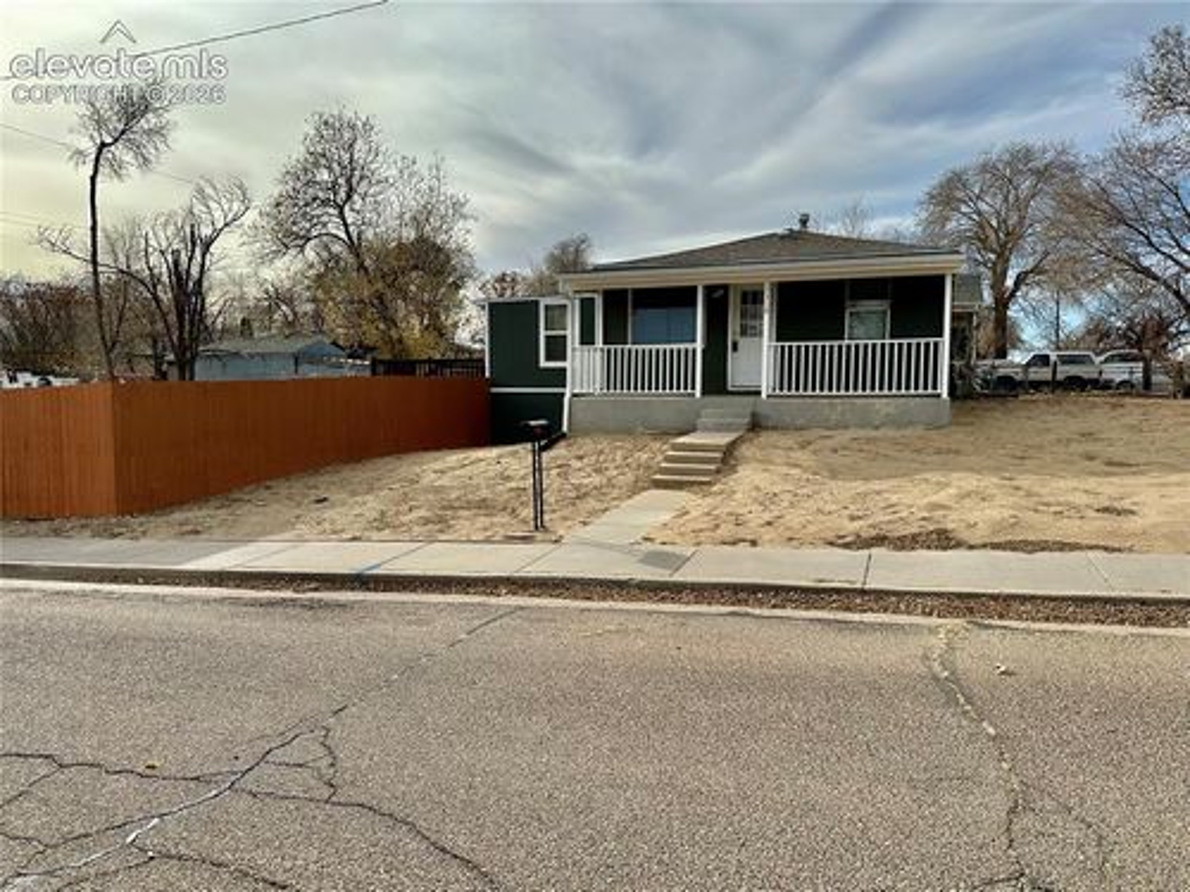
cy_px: 446
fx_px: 825
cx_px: 595
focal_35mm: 24
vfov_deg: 56.8
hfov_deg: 71.6
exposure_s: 1/5848
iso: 80
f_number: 1.78
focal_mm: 6.86
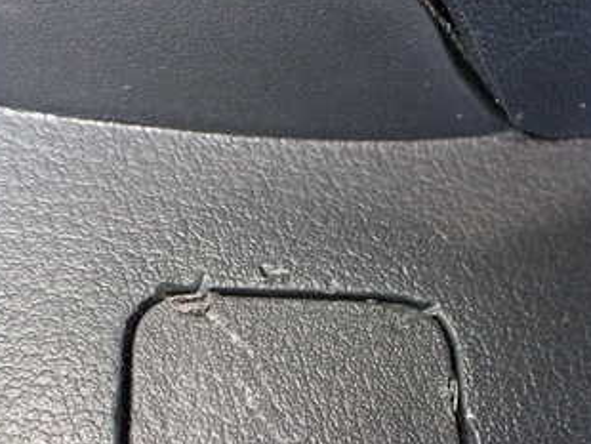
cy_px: 360
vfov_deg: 24.8
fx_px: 991
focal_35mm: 58
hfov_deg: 33.2
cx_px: 334
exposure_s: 1/125
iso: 800
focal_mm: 5.4
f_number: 2.3
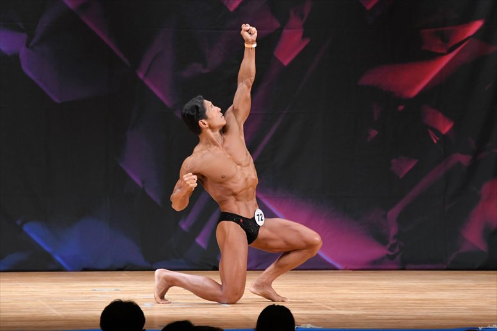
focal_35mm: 270
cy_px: 166
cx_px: 248
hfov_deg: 7.6
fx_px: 3726
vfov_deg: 5.1
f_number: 5.6
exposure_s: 1/400
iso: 3200
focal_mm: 180
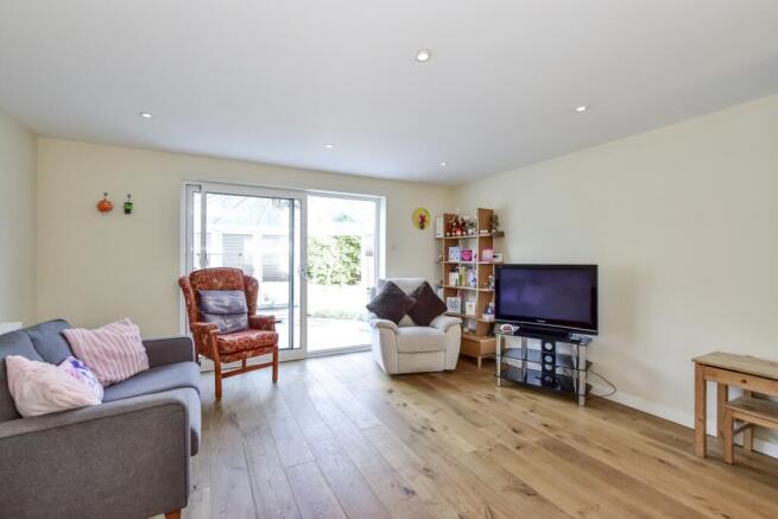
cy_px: 260
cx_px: 389
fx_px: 324
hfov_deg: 100.4
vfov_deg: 77.4
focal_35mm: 15
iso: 640
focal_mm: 10
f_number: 8
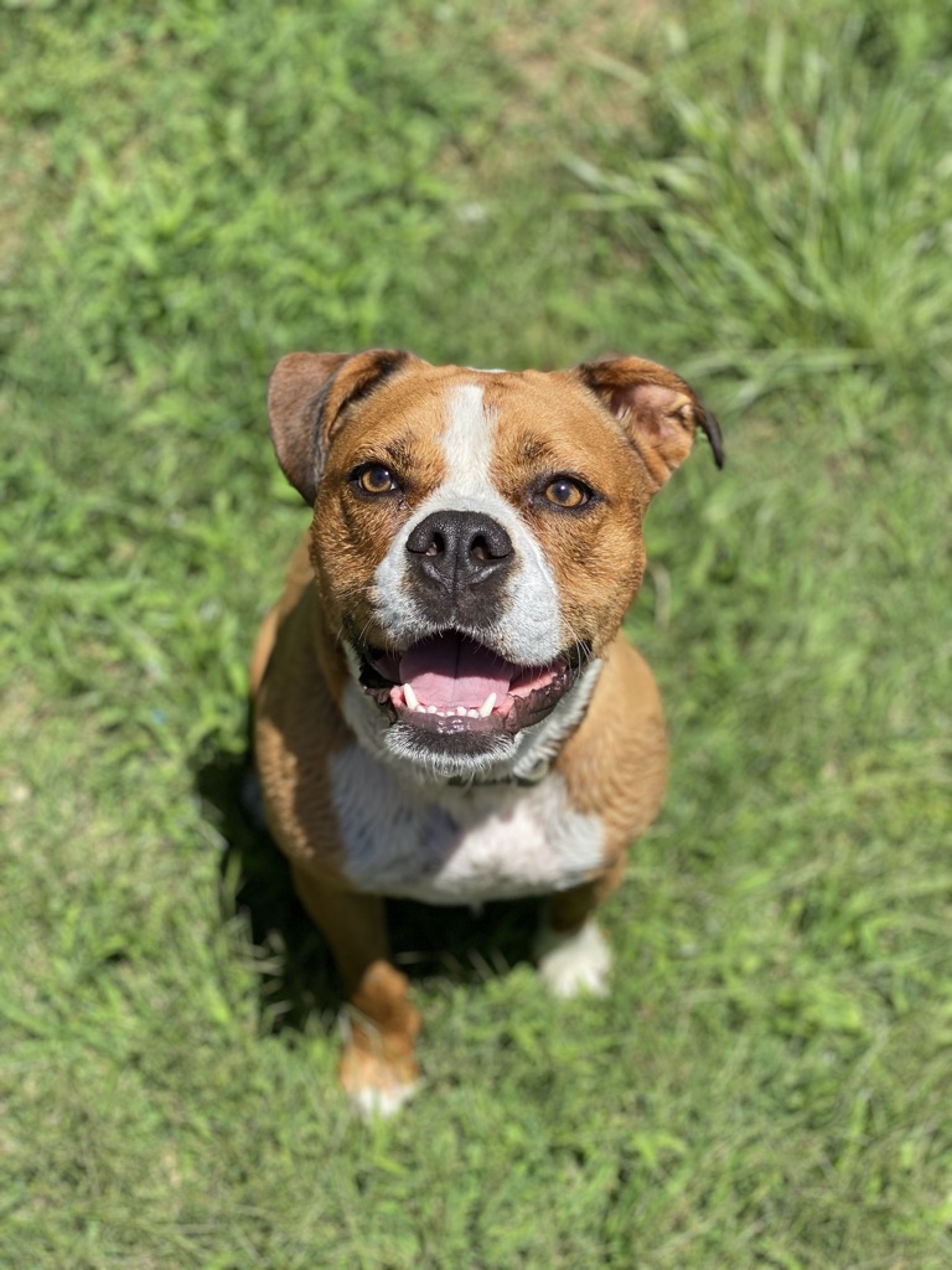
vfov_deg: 36.8
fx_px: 1907
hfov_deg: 28.0
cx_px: 476
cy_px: 635
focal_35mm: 52
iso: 20
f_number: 2
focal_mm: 6
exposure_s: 1/1065
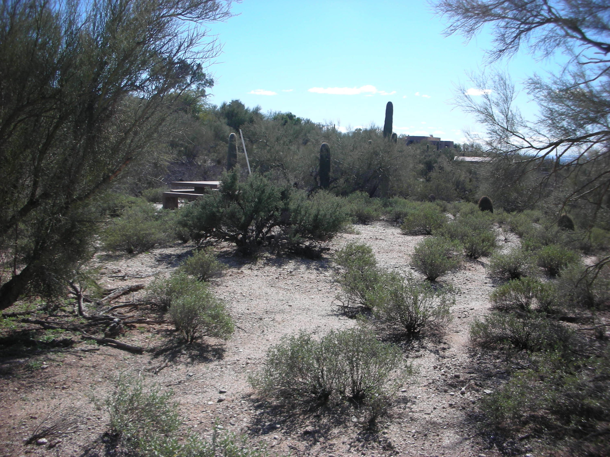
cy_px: 228
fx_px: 617
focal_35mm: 35
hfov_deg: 52.6
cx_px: 305
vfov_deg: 40.7
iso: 50
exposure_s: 1/96.5
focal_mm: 5.8
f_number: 8.5
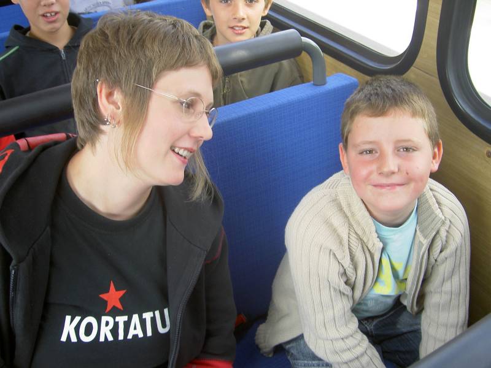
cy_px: 184
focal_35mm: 39
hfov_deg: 47.9
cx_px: 246
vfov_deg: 36.8
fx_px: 553
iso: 100
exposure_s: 1/100
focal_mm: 8
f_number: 2.8
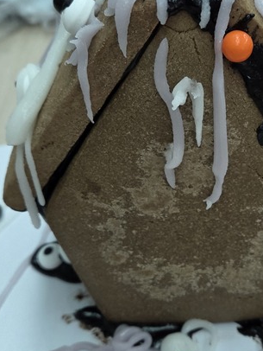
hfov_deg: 25.0
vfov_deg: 33.2
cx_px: 199
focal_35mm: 58
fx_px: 587
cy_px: 190
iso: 320
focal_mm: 5.4
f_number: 1.8
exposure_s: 1/120
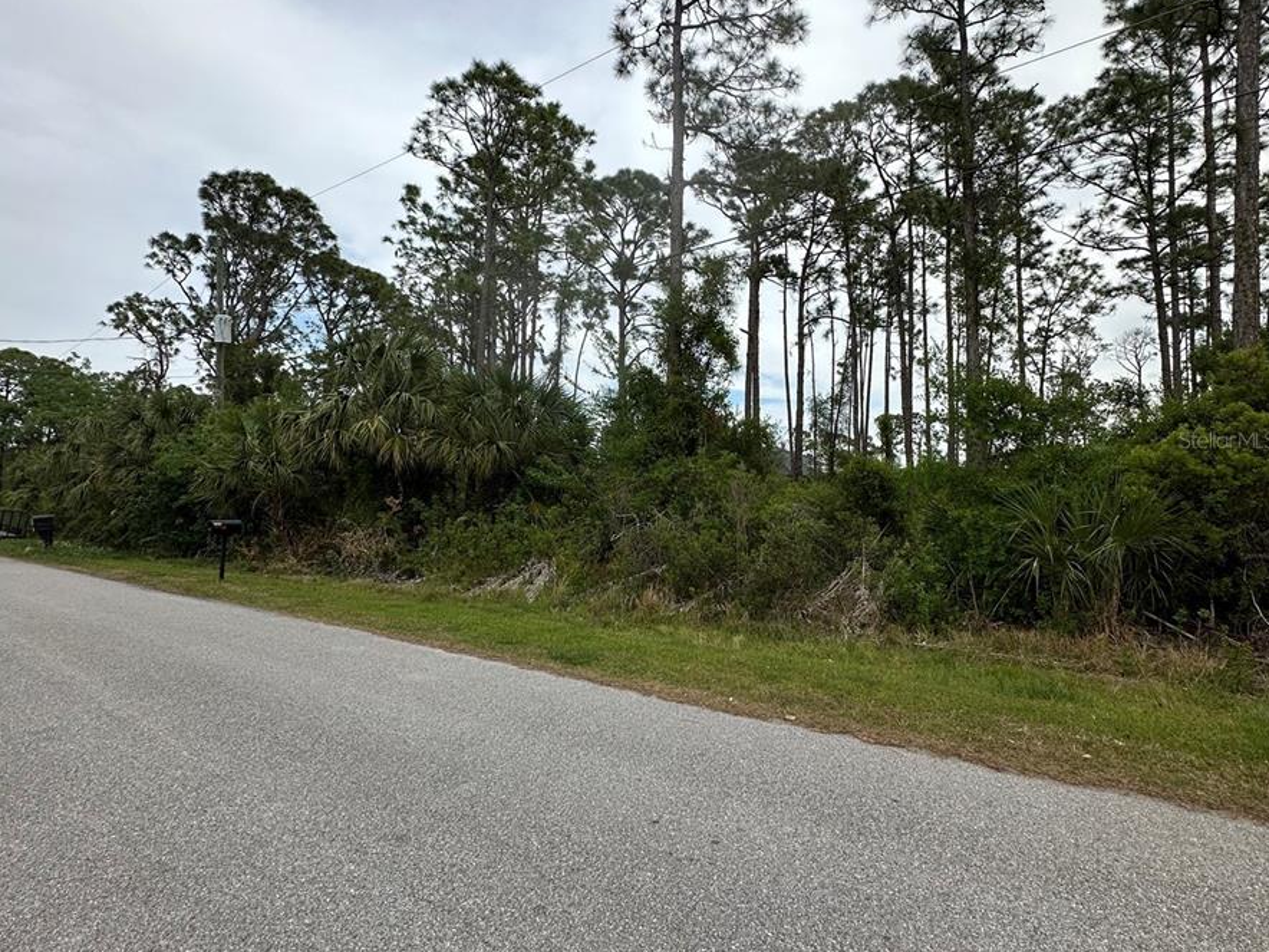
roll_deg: +0.4
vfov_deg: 68.6
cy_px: 439
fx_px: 697
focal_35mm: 19
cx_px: 634
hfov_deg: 84.7
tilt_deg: +5.3
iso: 50
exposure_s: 1/1855
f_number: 2.2
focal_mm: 2.22
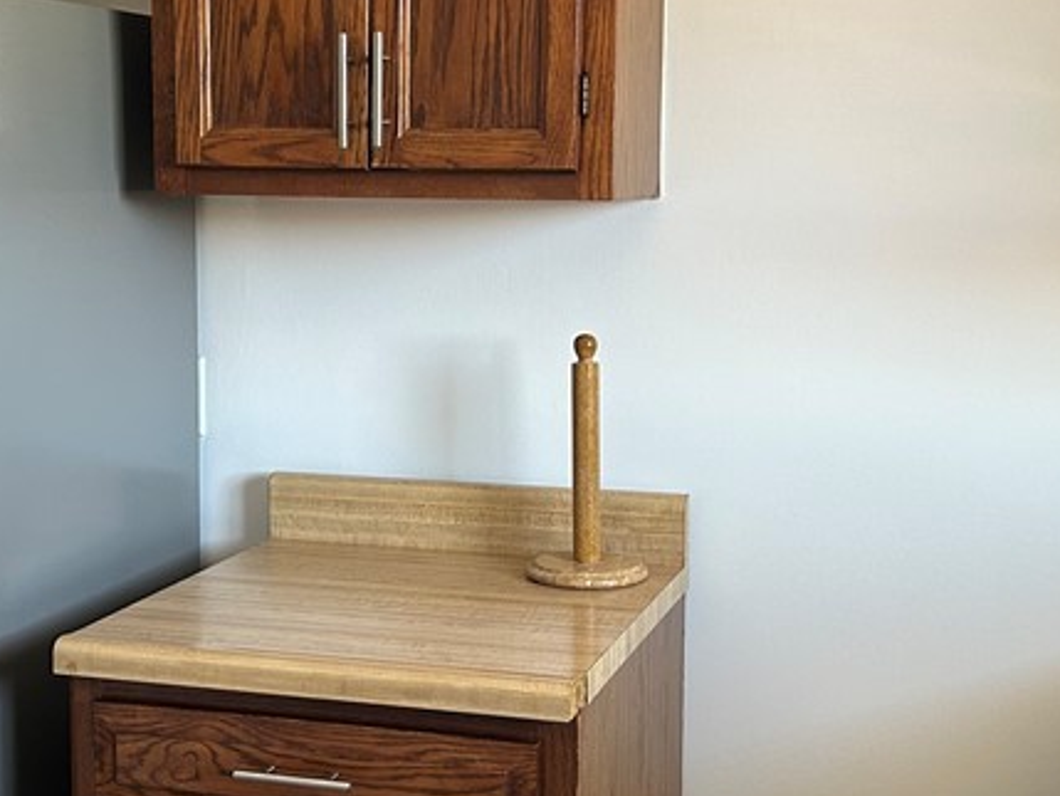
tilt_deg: -6.9
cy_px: 428
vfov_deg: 23.7
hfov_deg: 31.1
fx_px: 1899
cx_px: 457
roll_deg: -1.0
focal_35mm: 62
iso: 125
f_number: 1.5
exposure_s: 1/79
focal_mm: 5.7
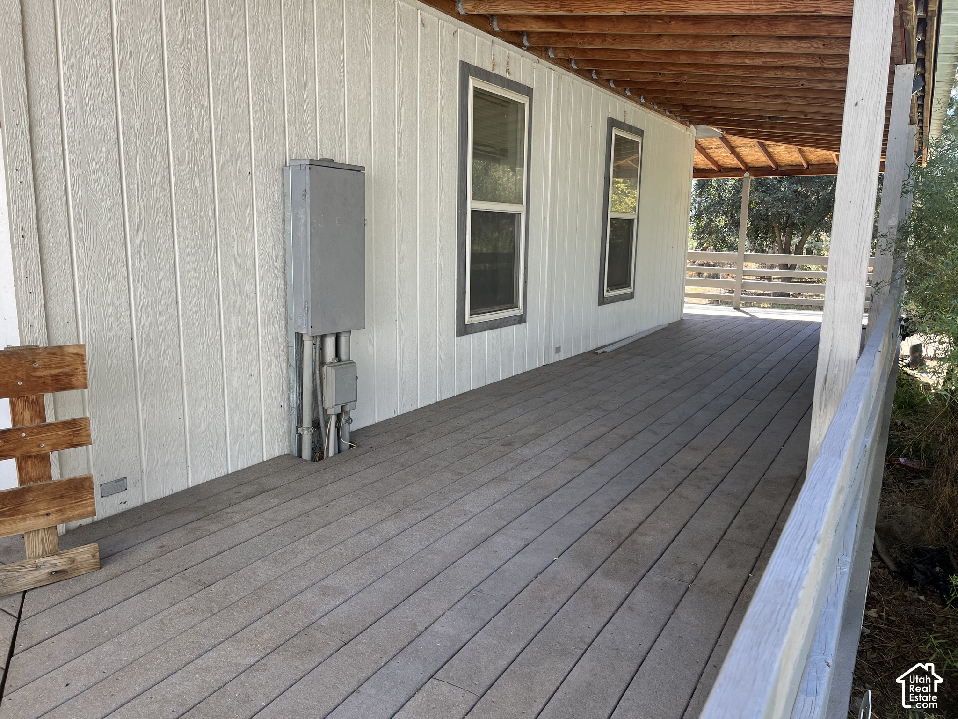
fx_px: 720
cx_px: 479
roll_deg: -0.9
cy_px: 360
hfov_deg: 67.3
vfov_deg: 53.1
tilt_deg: -9.8
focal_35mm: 26
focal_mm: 5.1
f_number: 1.6
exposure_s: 1/437
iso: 50
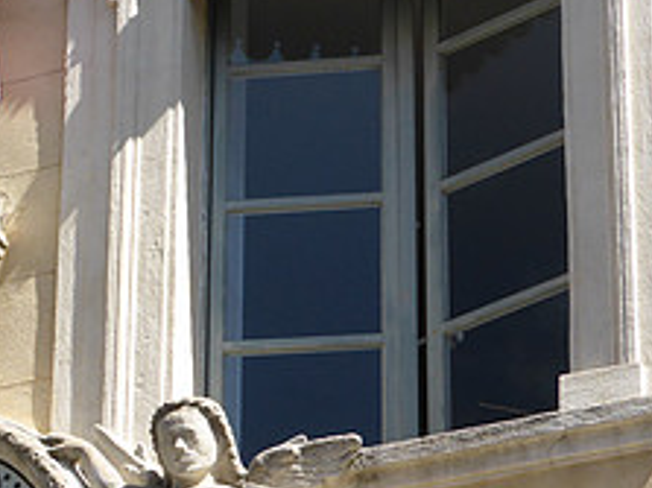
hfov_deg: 7.8
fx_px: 4744
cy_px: 311
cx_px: -123
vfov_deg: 5.9
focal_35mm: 252
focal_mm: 16.1
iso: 100
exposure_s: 1/320
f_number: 5.2
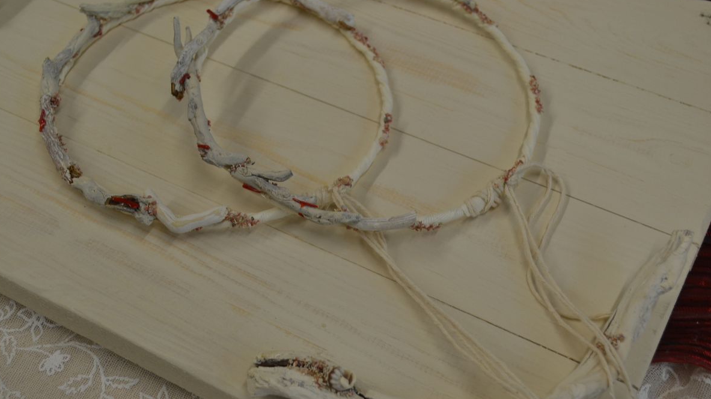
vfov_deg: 23.5
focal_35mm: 51
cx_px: 352
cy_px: 232
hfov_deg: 40.6
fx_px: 961
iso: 400
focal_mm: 32
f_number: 4.8
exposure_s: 1/100
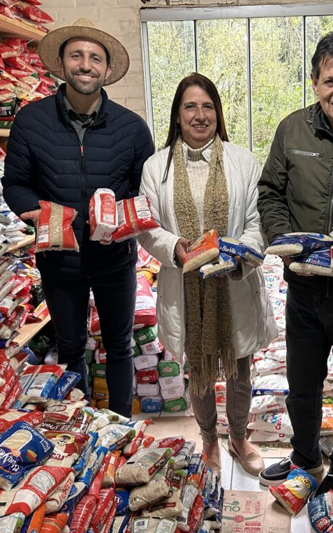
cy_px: 268
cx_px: 242
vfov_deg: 52.7
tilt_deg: -14.9
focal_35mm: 37
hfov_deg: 33.9
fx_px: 537
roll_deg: +2.1
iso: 320
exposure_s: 1/60
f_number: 1.5
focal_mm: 5.7
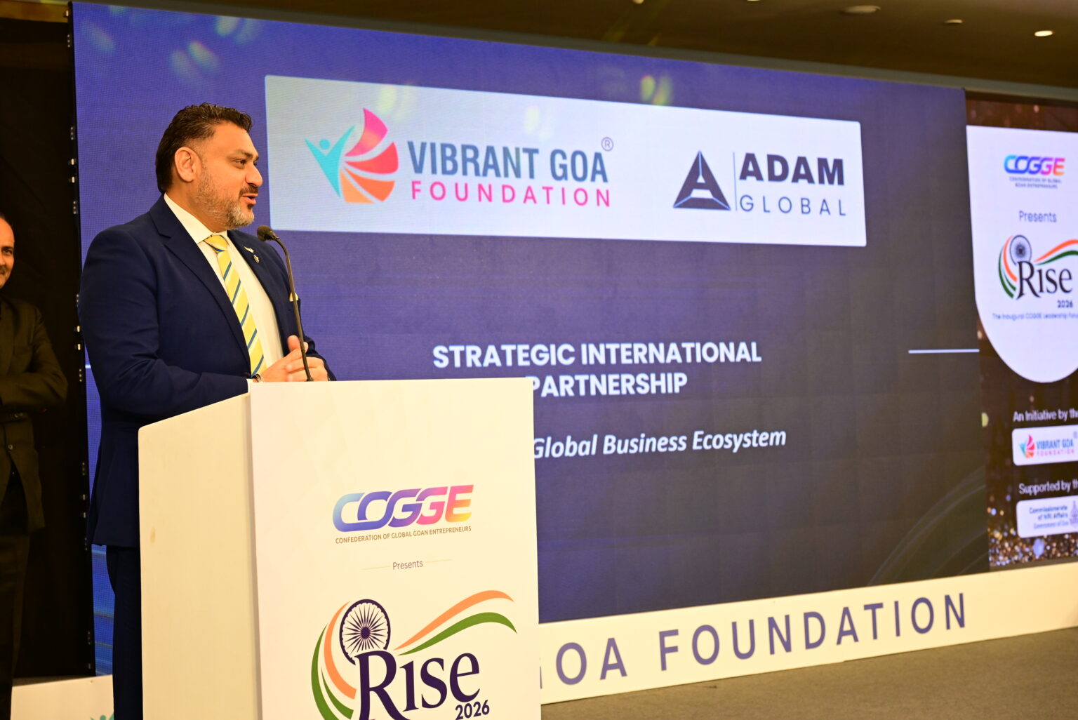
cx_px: 539
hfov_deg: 31.4
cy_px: 360
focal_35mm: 64
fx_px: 1917
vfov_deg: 21.3
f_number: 5.6
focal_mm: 64
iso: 1600
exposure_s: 1/125
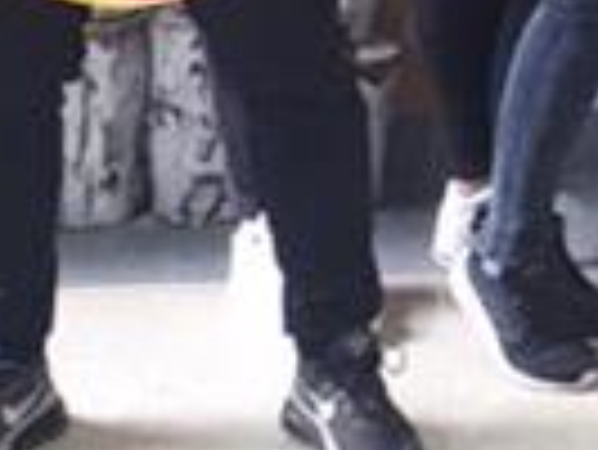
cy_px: -576
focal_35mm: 132
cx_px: 1057
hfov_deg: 13.5
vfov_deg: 10.0
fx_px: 2282
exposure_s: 1/25
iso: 200
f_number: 1.9
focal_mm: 3.6
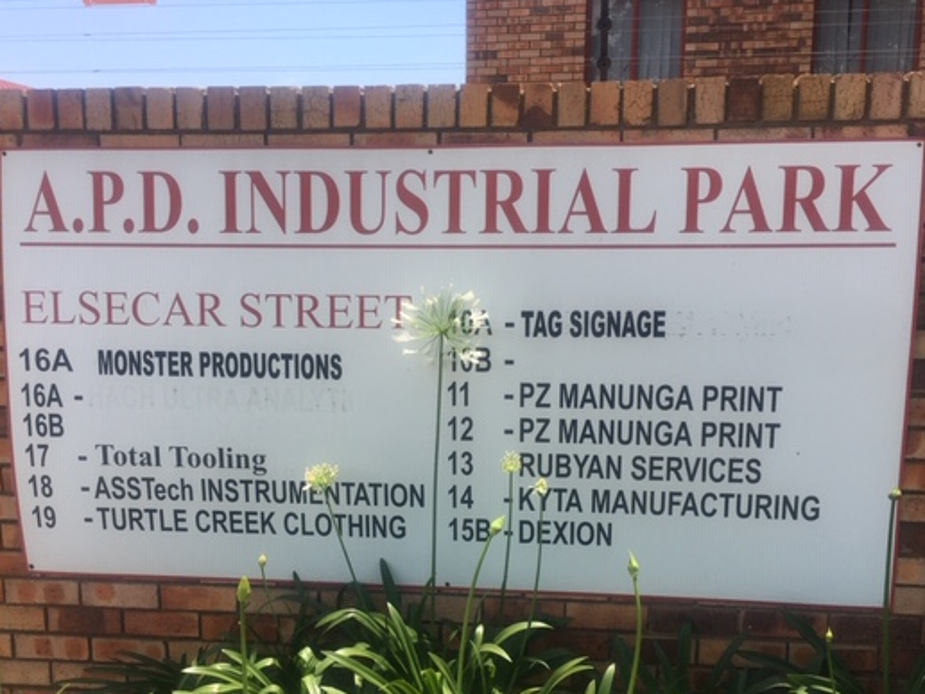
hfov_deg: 51.4
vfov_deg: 39.6
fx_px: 962
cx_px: 470
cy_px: 400
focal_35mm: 36
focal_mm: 4.15
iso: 25
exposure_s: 1/855
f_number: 2.2
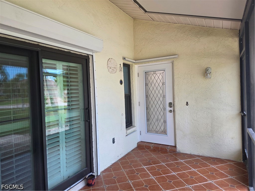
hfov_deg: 73.9
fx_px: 169
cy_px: 96
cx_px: 128
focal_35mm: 23
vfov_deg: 58.9
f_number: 1.7
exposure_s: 1/180
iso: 125
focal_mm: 6.3
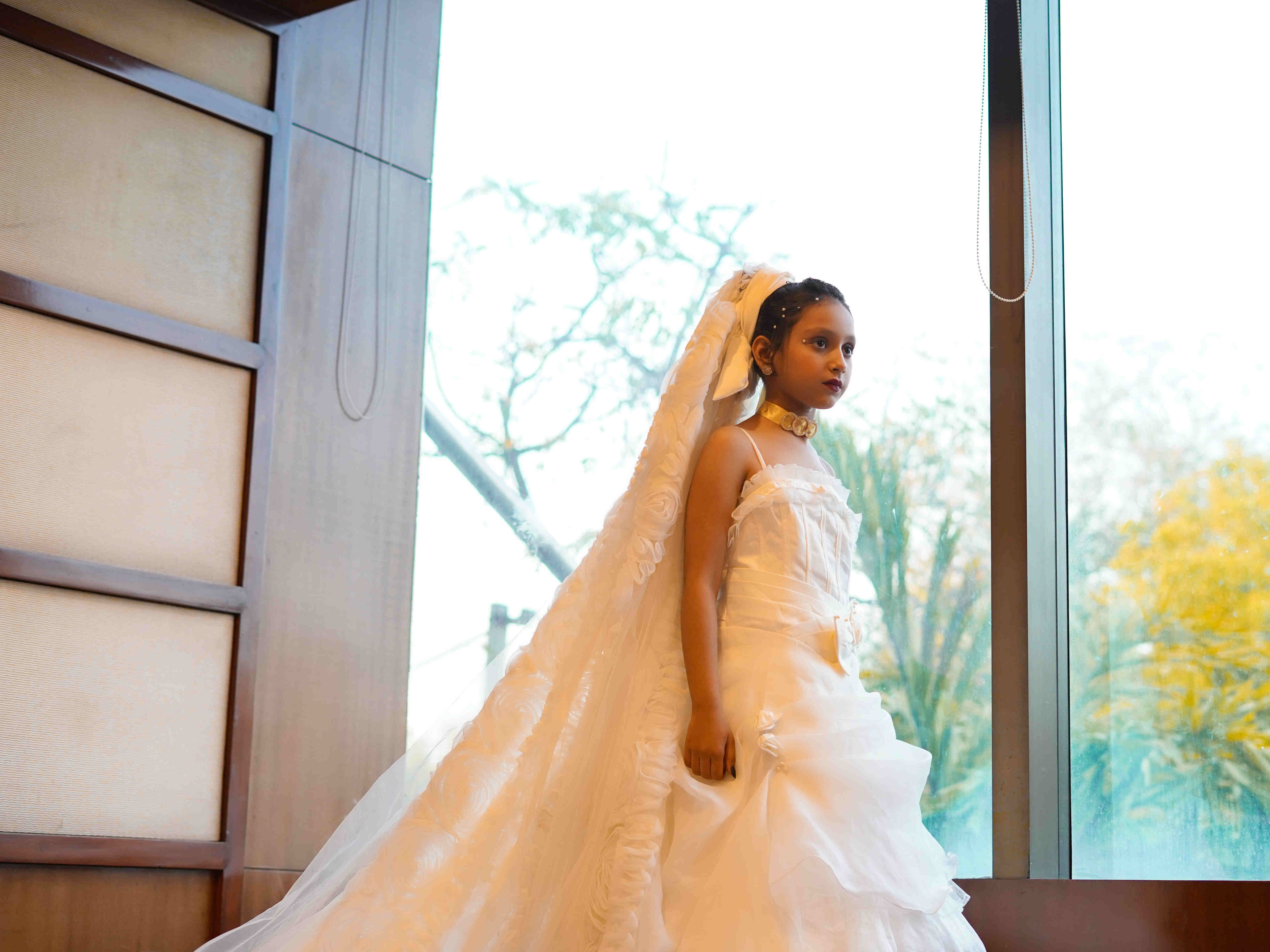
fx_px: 2018
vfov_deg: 26.6
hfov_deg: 34.9
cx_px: 723
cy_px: 468
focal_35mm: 55
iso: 1600
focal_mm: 50
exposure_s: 1/250
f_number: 2.8
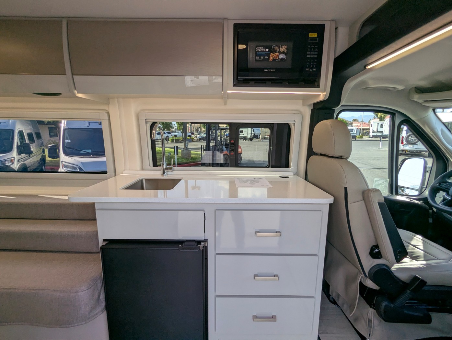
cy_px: 170
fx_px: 209
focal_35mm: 16
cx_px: 226
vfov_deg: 78.2
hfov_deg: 94.4
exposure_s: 1/511
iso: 65
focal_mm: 2.35
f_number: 2.2
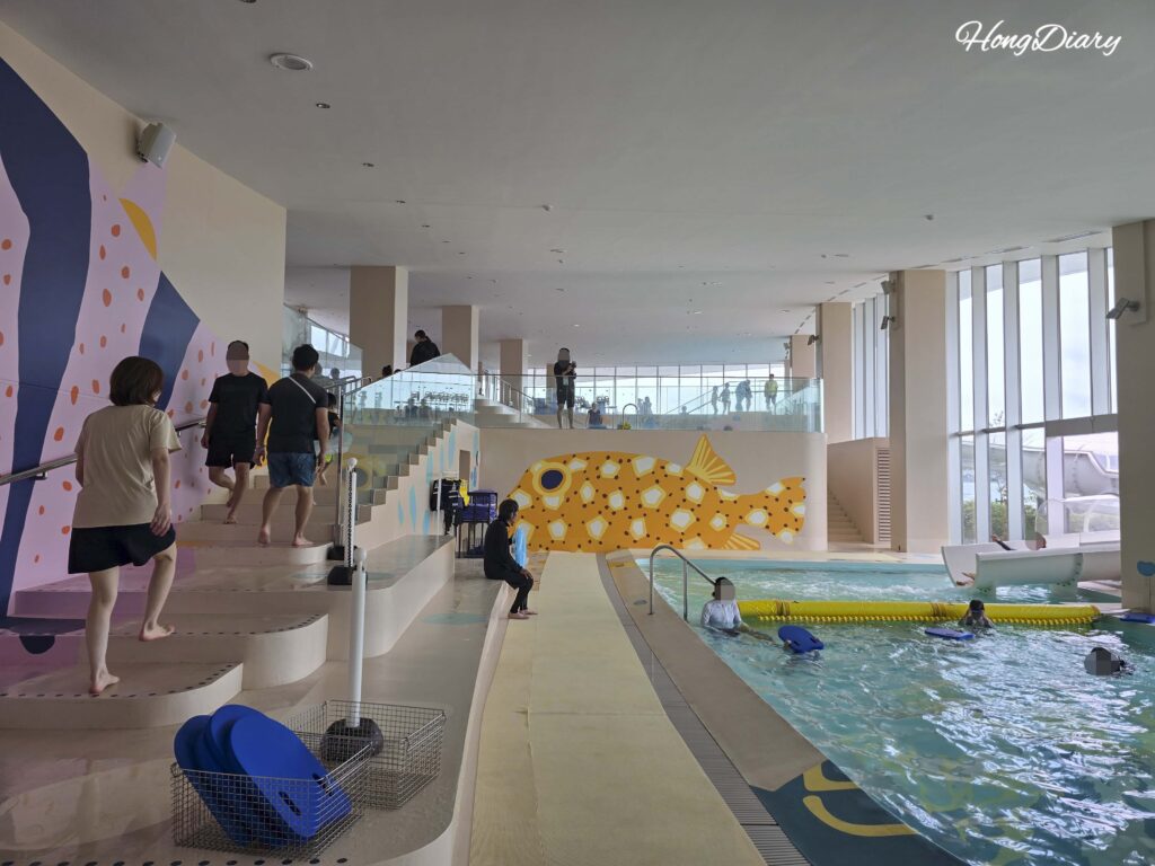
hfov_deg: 73.9
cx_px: 578
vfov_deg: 58.9
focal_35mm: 23
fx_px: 767
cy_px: 433
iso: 12
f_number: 1.7
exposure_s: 1/180
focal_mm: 6.3
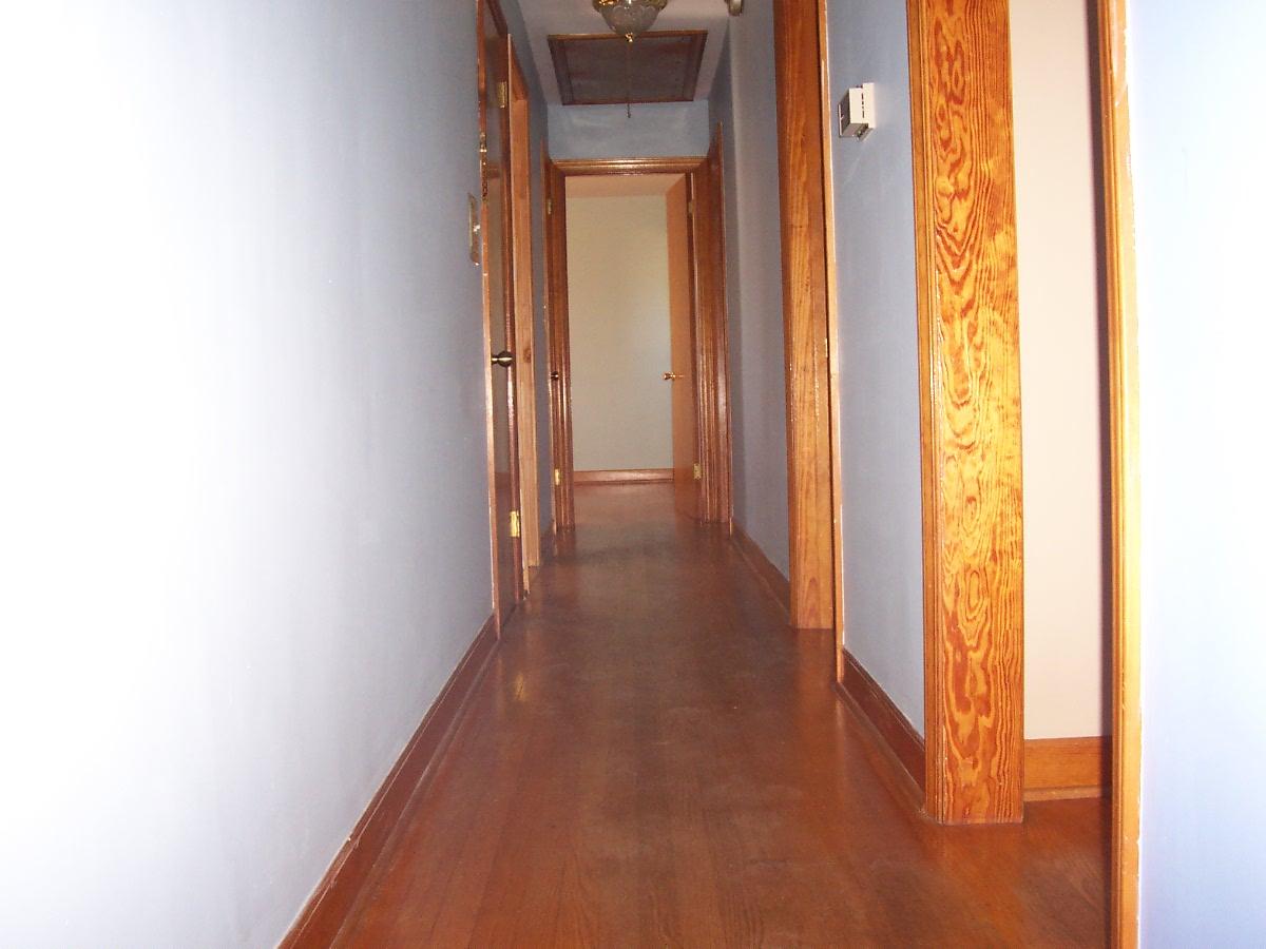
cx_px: 633
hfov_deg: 50.1
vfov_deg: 38.7
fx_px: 1353
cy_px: 474
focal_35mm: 37
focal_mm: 5.6
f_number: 2.8
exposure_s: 1/60
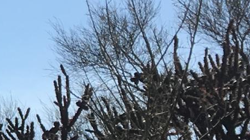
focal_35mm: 208
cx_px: -447
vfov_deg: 5.8
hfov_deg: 8.9
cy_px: 46
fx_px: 1378
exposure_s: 1/3497
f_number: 2.2
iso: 25
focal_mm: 4.15
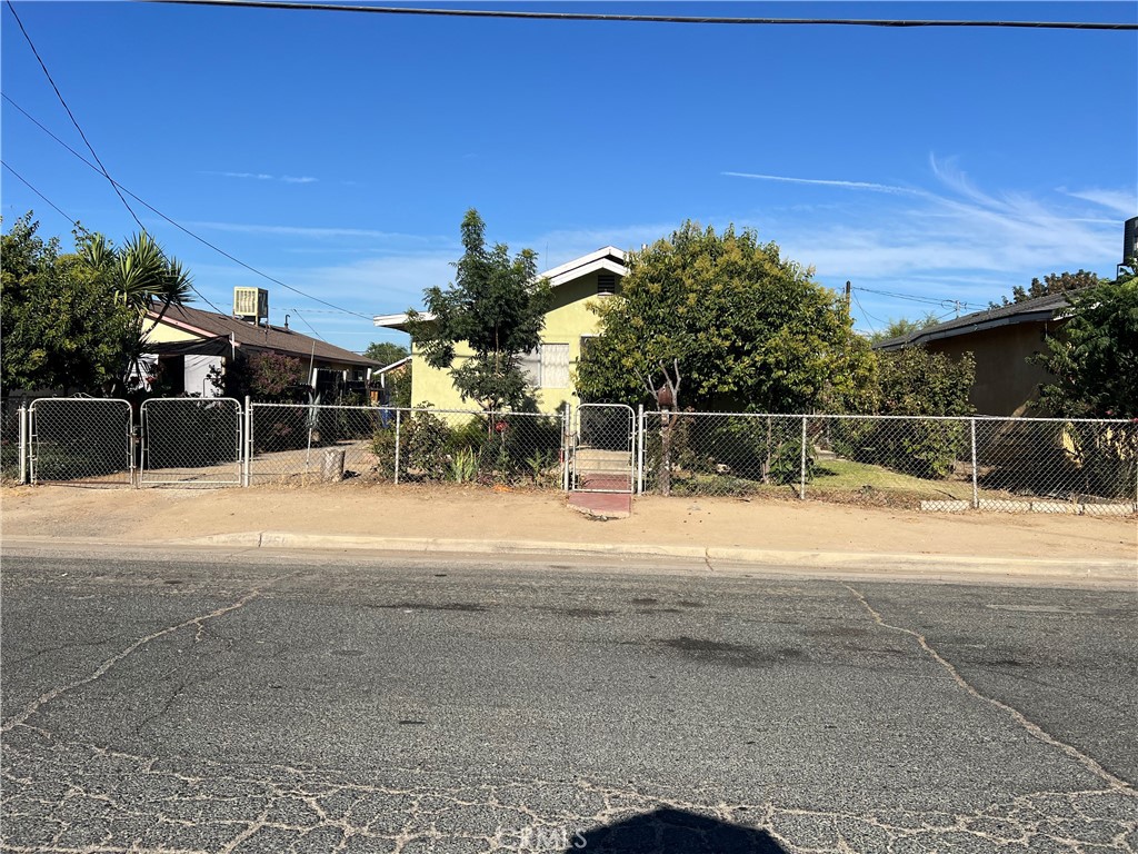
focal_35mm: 26
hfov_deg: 67.3
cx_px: 569
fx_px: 855
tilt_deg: -1.2
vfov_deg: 53.1
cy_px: 427
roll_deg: -0.7
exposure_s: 1/4630
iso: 50
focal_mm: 5.7
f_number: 1.5
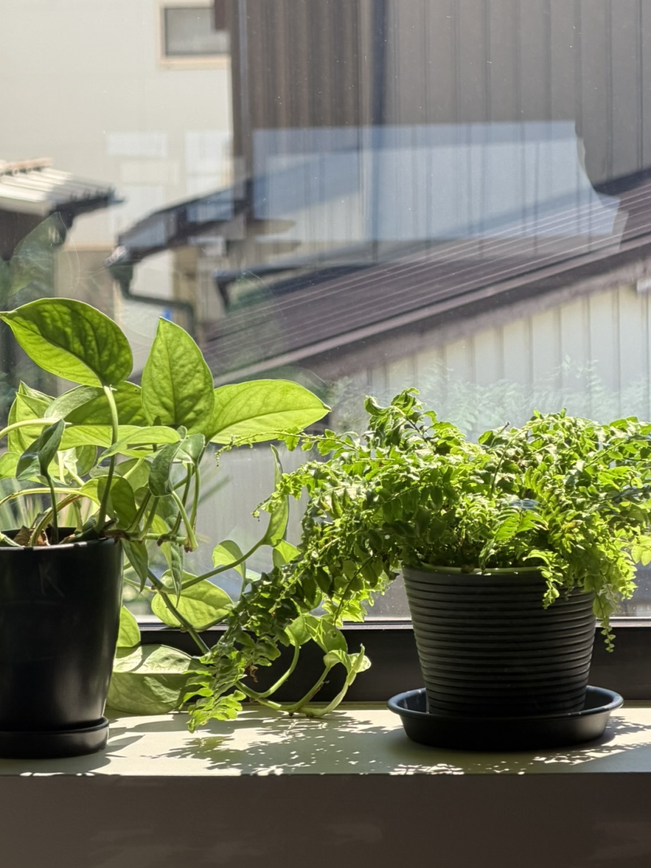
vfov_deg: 11.4
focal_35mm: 174
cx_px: 192
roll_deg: +1.8
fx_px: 4362
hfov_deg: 8.5
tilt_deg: -6.8
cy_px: 527
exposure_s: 1/193
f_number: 2.8
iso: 50
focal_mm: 16.89
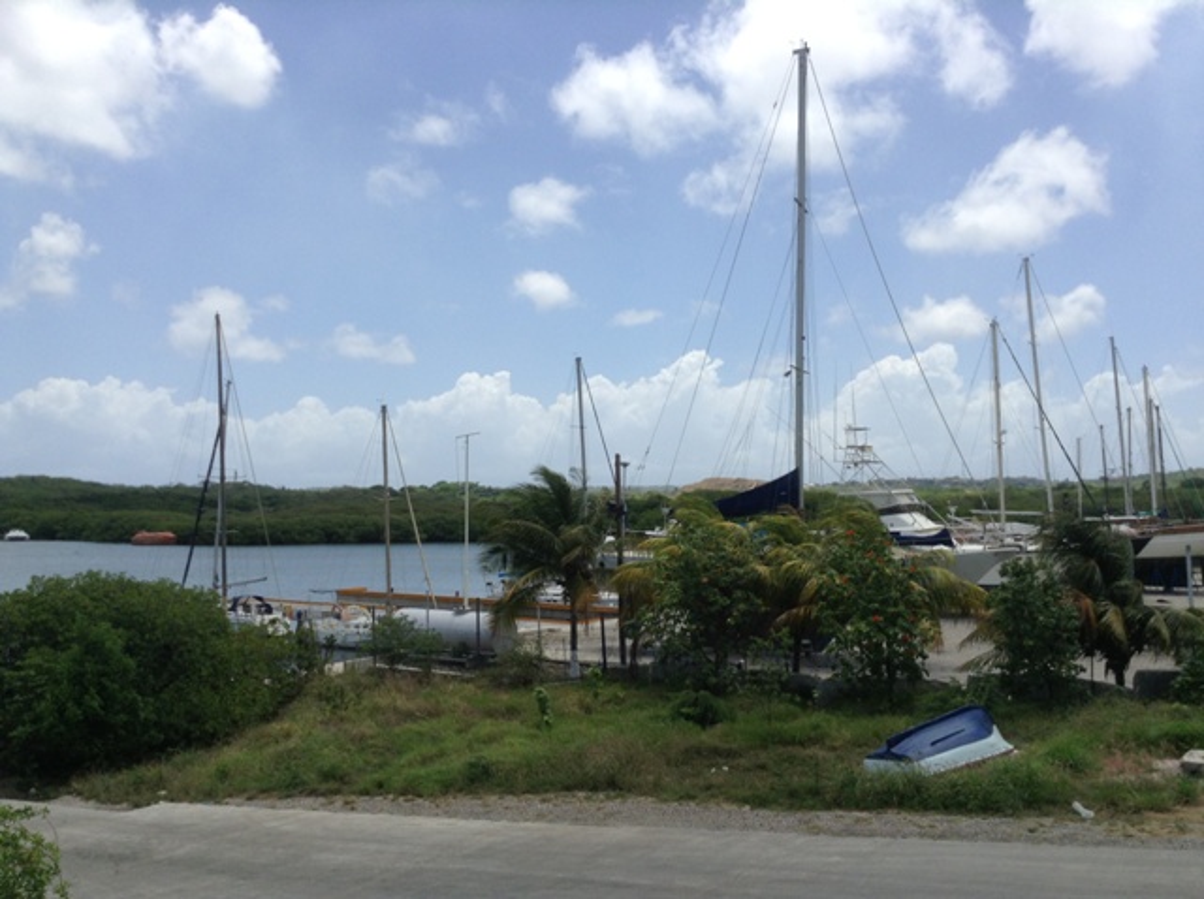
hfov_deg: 55.4
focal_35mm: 33
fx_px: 1146
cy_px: 450
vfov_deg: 42.8
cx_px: 602
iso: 32
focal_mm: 3.3
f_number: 2.4
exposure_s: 1/1656
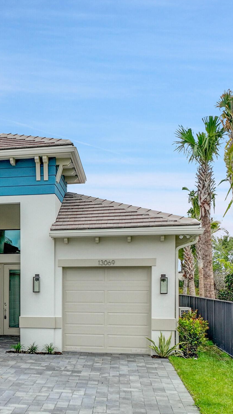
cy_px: 293
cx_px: -37
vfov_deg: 40.5
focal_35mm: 50
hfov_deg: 22.3
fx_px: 549
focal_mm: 12.3
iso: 120
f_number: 2.8
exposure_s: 1/2000
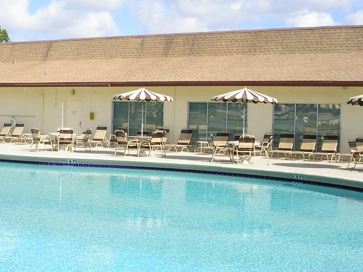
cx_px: 88
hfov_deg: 32.1
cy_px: 116
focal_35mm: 59
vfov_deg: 24.8
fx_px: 619
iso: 100
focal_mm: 7.8
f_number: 5.6
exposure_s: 1/750
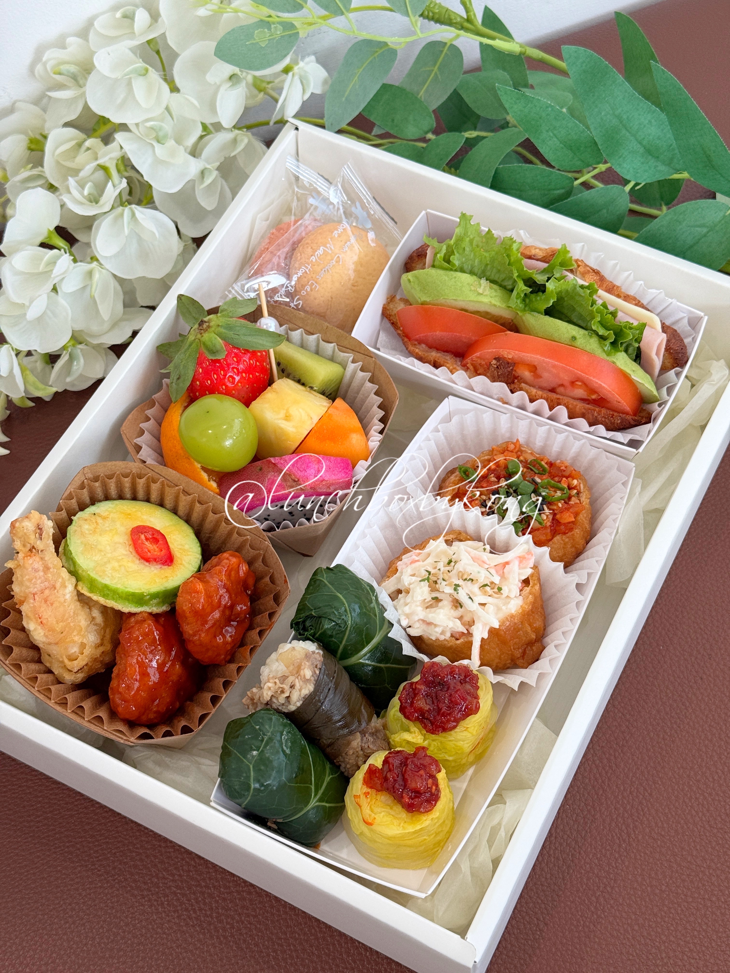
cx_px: 365
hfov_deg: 30.3
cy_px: 486
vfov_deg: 39.7
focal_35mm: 48
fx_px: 1350
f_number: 1.78
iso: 80
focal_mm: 6.76
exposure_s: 1/60
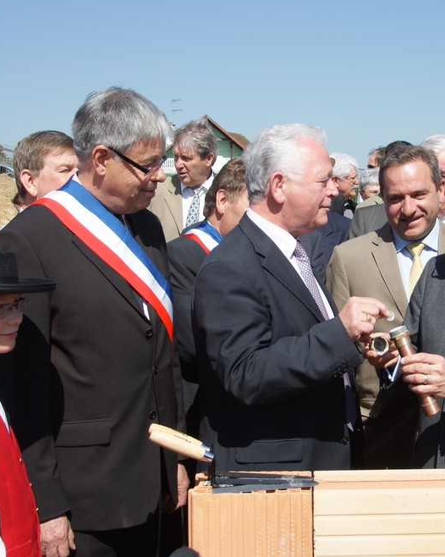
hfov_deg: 25.2
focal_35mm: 60
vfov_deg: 31.5
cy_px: 276
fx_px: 988
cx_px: 318
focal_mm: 28
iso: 100
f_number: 11
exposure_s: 1/160
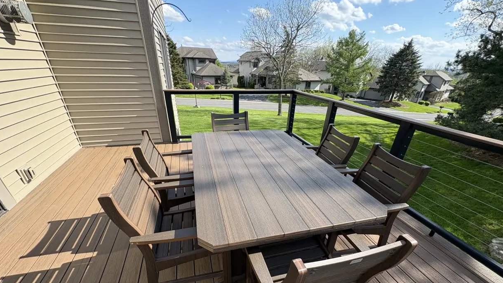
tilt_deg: -28.9
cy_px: 184
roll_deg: -1.0
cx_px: 254
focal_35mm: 16
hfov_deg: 99.4
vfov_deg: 65.6
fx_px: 213
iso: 40
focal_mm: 2.22
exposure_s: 1/615
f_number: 2.2
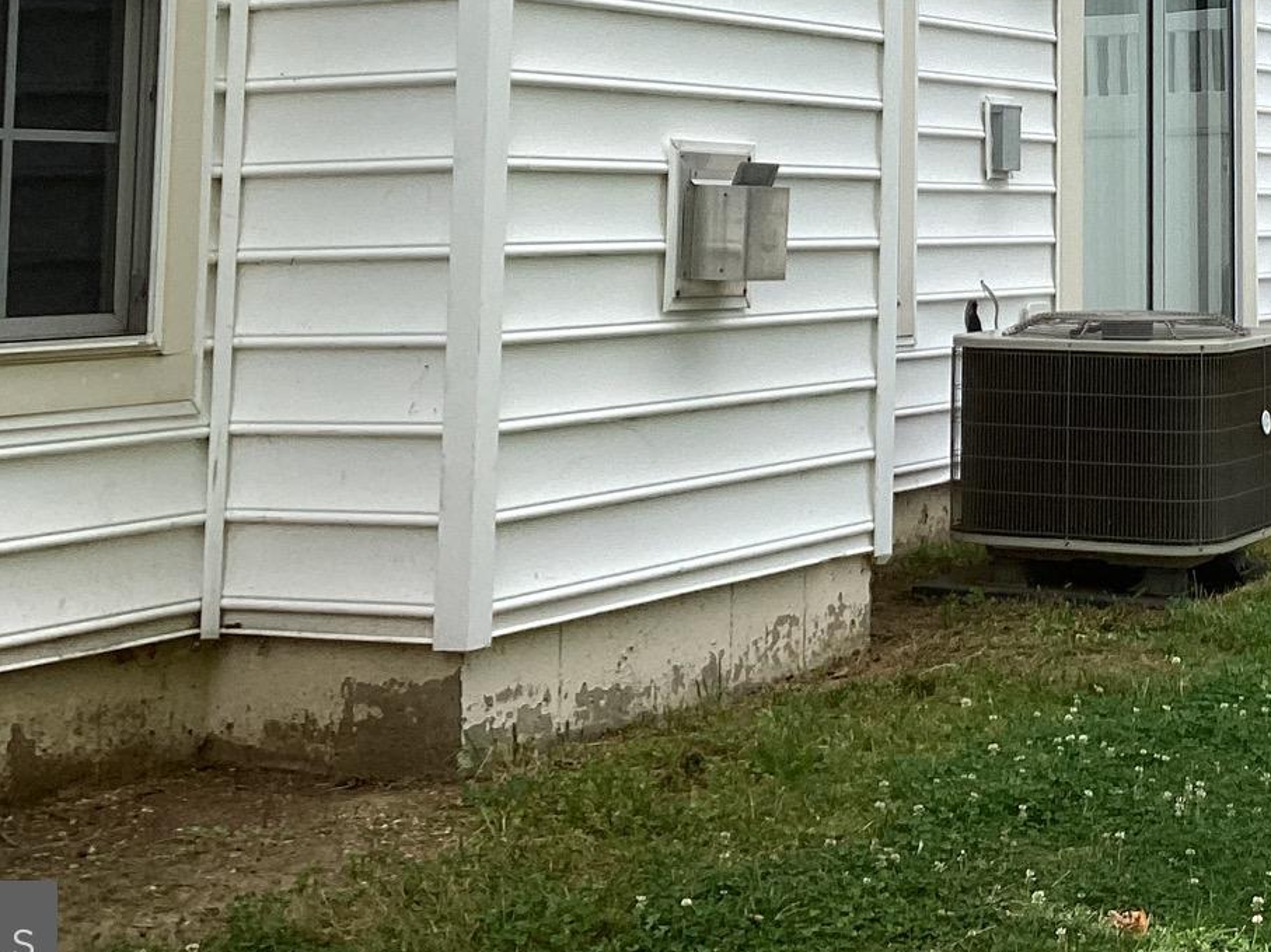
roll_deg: +1.0
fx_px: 2570
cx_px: 1142
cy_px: -80
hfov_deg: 26.8
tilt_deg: +6.6
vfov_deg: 20.1
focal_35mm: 70
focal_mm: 3.3
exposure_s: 1/831
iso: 25
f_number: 2.4
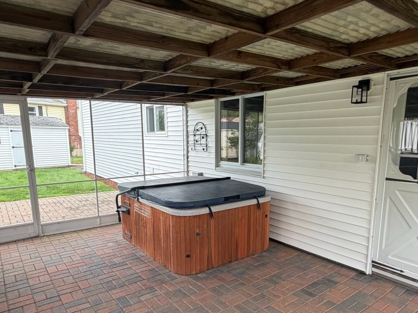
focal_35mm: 25
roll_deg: -0.1
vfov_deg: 54.4
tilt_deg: -10.6
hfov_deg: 69.3
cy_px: 190
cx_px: 227
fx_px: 302
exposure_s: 1/121
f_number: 2.2
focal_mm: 2.22
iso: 64
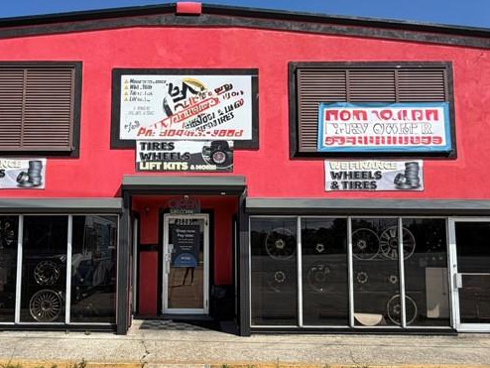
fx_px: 411
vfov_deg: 48.2
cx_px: 195
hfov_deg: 61.1
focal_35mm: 29
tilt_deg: +5.8
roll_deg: +0.5
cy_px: 205
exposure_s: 1/864
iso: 20
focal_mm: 2.22
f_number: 2.2
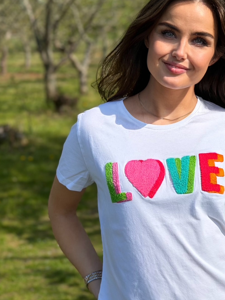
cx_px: 172
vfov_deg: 22.0
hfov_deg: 16.5
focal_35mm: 89
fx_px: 771
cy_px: 147
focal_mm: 6.76
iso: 80
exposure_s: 1/7874
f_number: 1.78
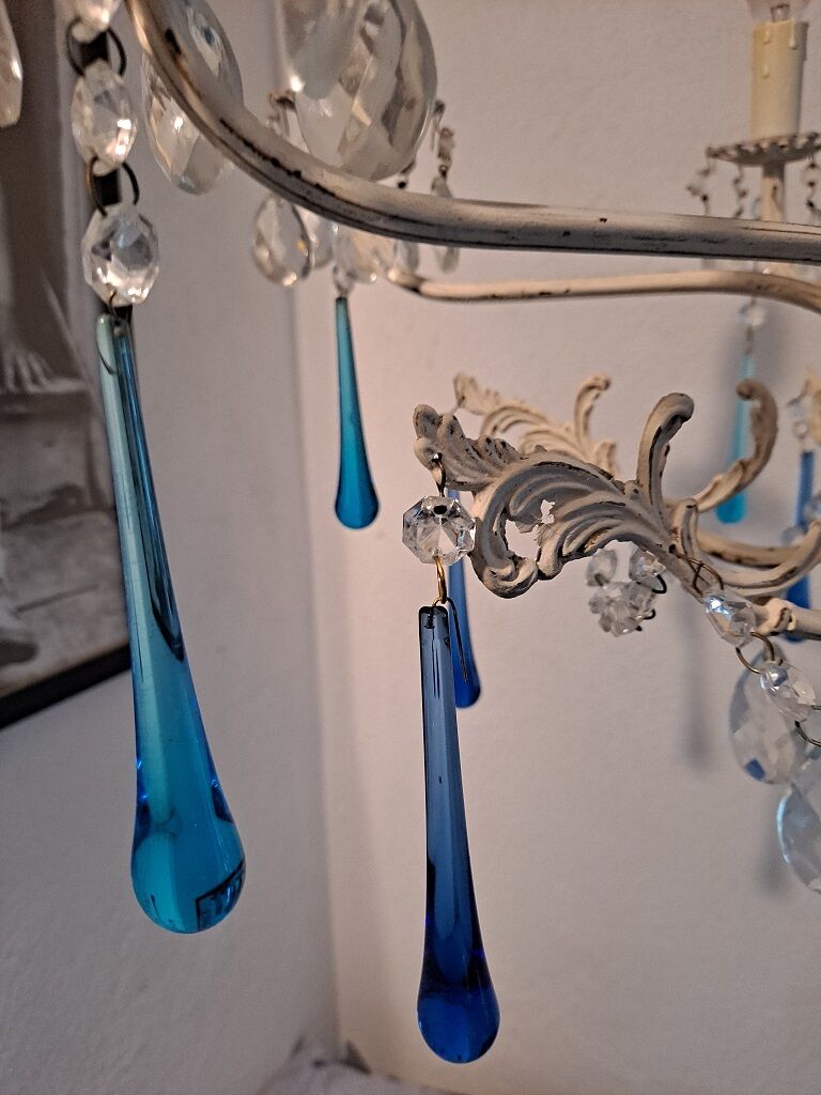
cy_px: 548
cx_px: 410
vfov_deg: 69.4
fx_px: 791
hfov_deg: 54.9
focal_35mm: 25
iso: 320
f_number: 2
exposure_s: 1/33
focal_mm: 4.6
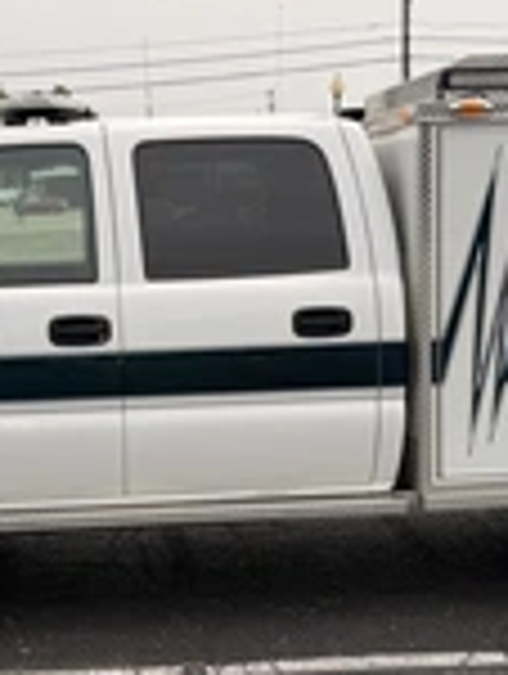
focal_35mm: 64
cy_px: 423
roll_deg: +2.8
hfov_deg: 23.0
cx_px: 202
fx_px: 1249
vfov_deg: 30.1
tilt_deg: -10.8
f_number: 1.78
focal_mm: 6.76
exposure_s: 1/4975
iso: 80
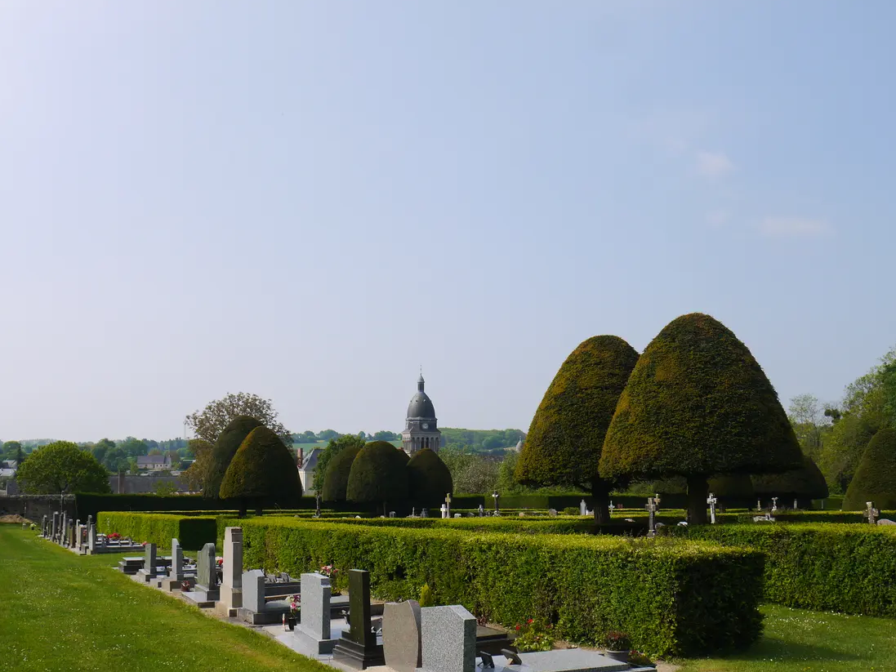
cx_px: 457
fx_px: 1087
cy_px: 373
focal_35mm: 42
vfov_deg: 34.3
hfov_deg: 44.8
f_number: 9
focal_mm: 18
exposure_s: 1/400
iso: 160
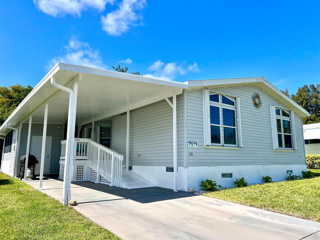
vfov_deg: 53.1
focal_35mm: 26
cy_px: 120
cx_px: 160
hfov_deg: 67.3
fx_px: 240
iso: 50
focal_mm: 5.7
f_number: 1.5
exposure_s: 1/3704
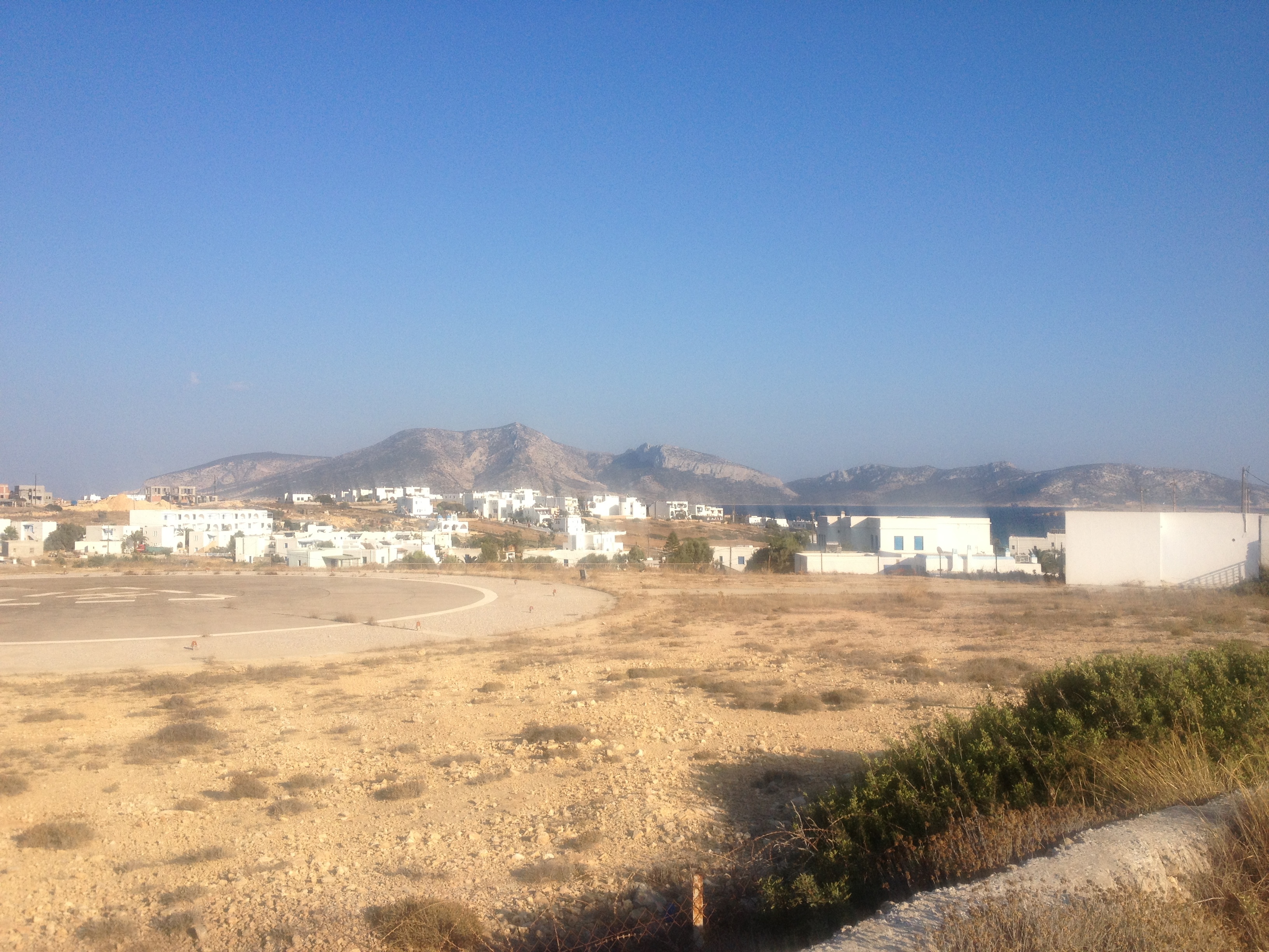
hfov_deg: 52.6
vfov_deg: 40.7
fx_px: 1283
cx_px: 634
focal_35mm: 35
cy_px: 476
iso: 50
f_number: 2.4
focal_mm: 4.28
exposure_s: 1/2045
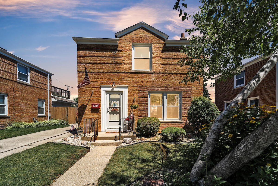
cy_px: 93
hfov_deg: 104.3
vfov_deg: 81.2
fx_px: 108
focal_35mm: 14
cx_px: 139
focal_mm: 14
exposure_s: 1/200
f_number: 9
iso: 100
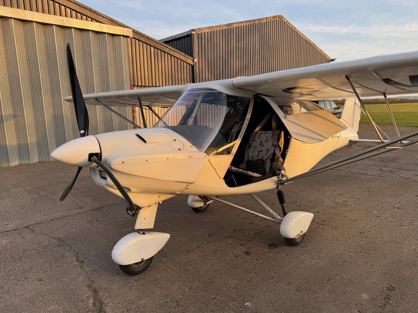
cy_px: 156
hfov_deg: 71.6
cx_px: 209
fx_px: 290
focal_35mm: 24
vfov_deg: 56.8
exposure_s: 1/609
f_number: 1.78
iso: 80
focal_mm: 6.76
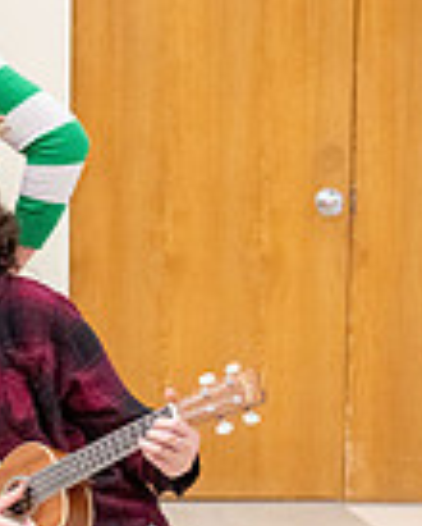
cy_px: 278
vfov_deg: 17.9
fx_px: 1667
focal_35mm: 107
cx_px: -311
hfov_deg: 13.2
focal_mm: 27
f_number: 2.8
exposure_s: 1/320
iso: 5000
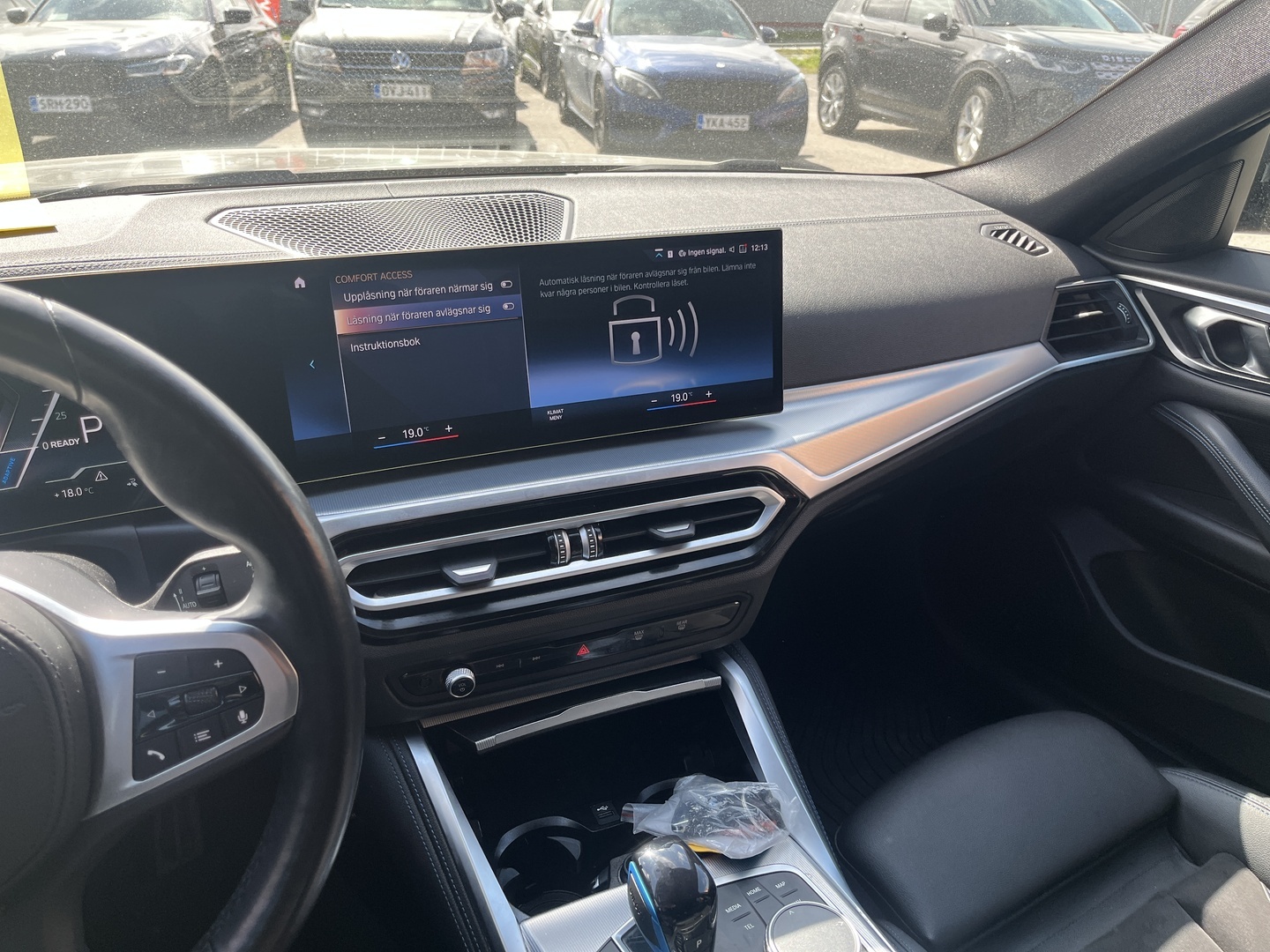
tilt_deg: -25.5
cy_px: 476
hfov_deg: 67.3
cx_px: 635
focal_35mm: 26
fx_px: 954
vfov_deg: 53.1
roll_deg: -0.5
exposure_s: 1/336
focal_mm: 5.1
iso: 50
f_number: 1.6
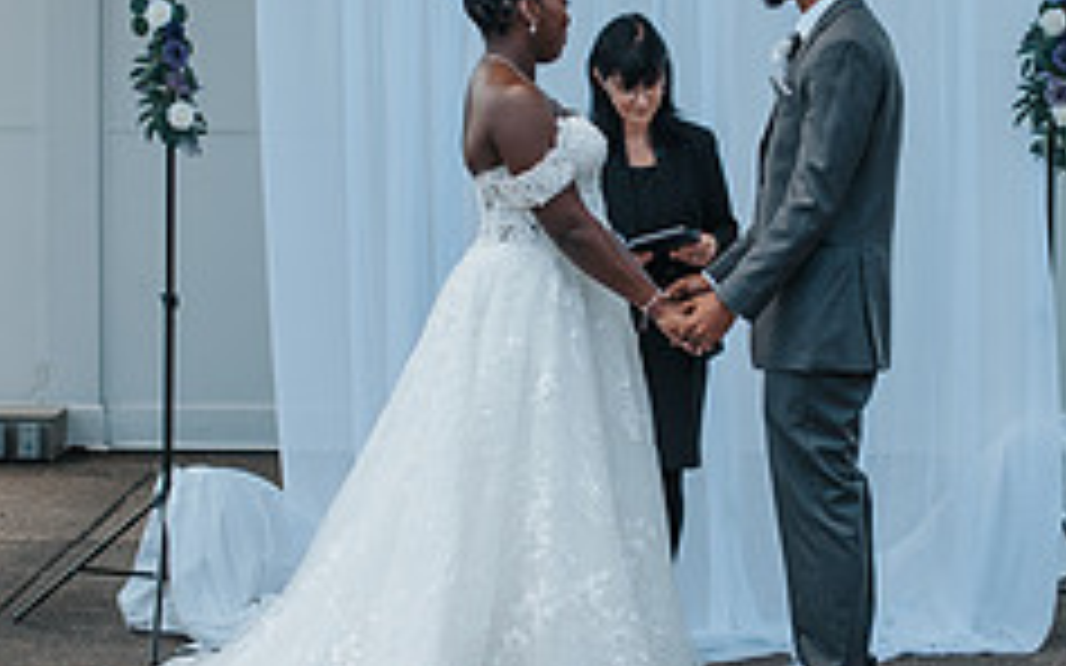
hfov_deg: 16.2
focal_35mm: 129
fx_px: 3747
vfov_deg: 10.1
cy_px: 200
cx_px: 652
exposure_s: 1/2000
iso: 200
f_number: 2.5
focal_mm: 50
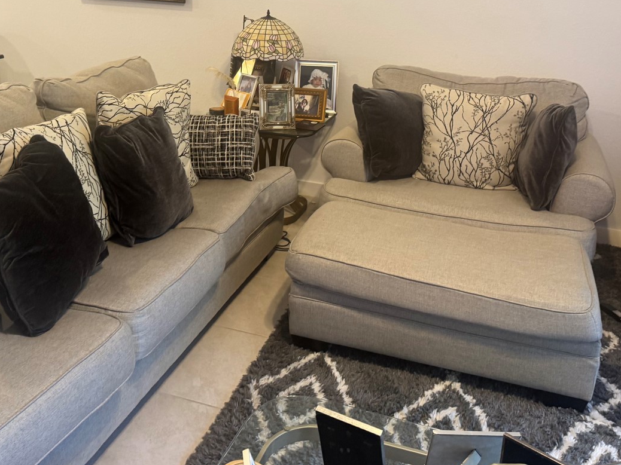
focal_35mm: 37
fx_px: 664
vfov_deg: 37.8
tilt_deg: -15.2
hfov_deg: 50.1
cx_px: 290
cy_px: 121
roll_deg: -3.8
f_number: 1.78
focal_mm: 6.76
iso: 250
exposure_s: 1/60
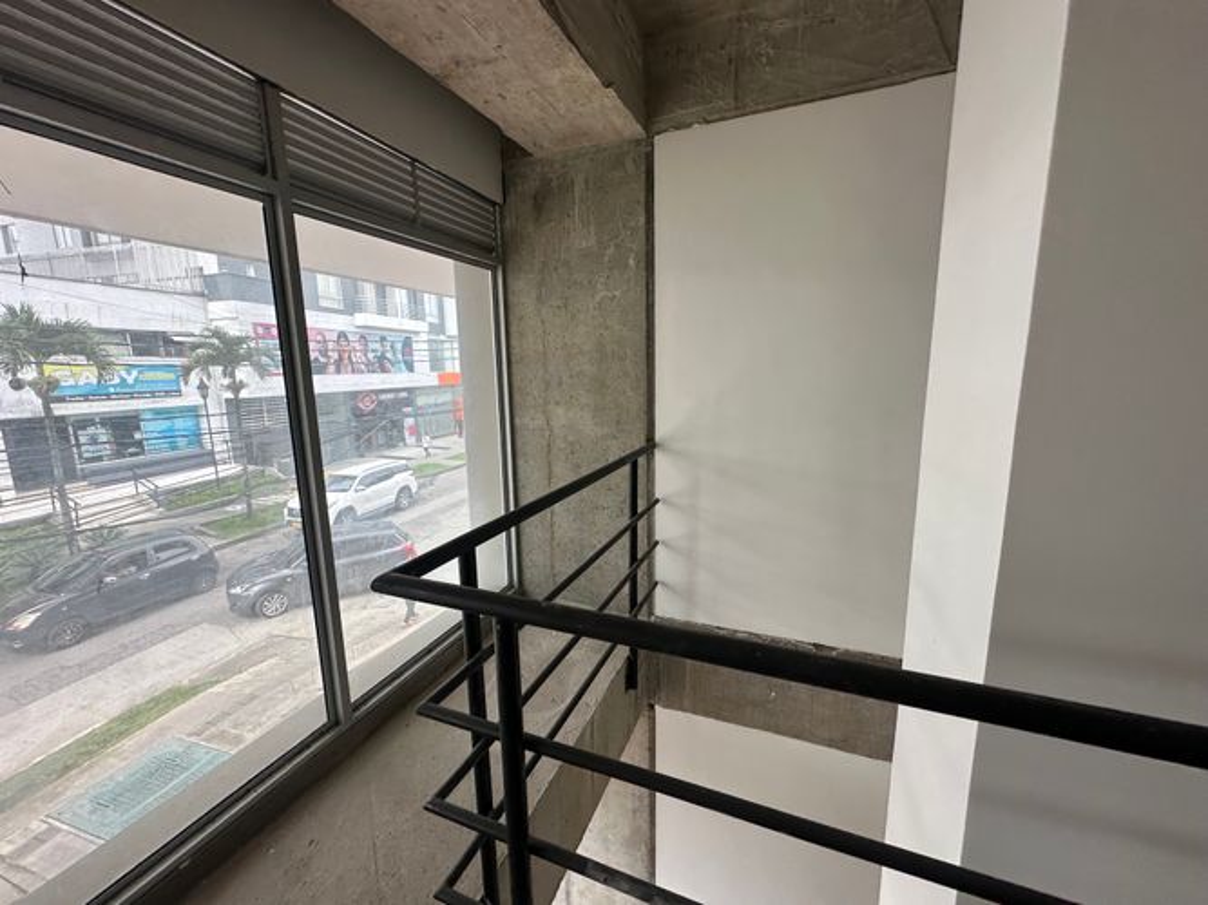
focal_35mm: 14
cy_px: 452
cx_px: 604
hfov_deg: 102.1
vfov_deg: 85.7
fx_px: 488
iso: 40
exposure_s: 1/189
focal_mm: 2.22
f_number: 2.2
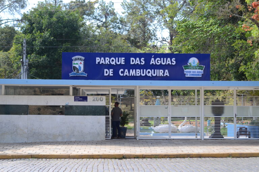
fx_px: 539
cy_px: 86
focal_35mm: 75
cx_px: 130
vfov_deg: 18.1
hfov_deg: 27.0
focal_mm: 50
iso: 100
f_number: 3.2
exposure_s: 1/500
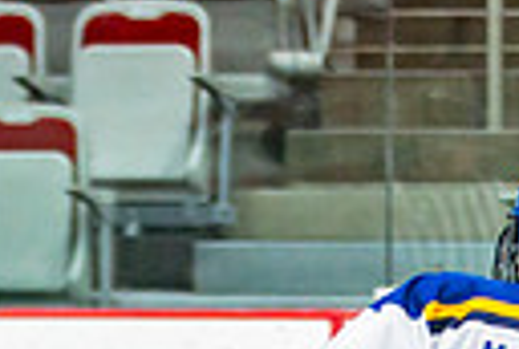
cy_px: 756
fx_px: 10664
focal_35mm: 738
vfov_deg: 1.9
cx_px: 285
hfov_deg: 2.8
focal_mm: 102
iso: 400
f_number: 2.8
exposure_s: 1/640
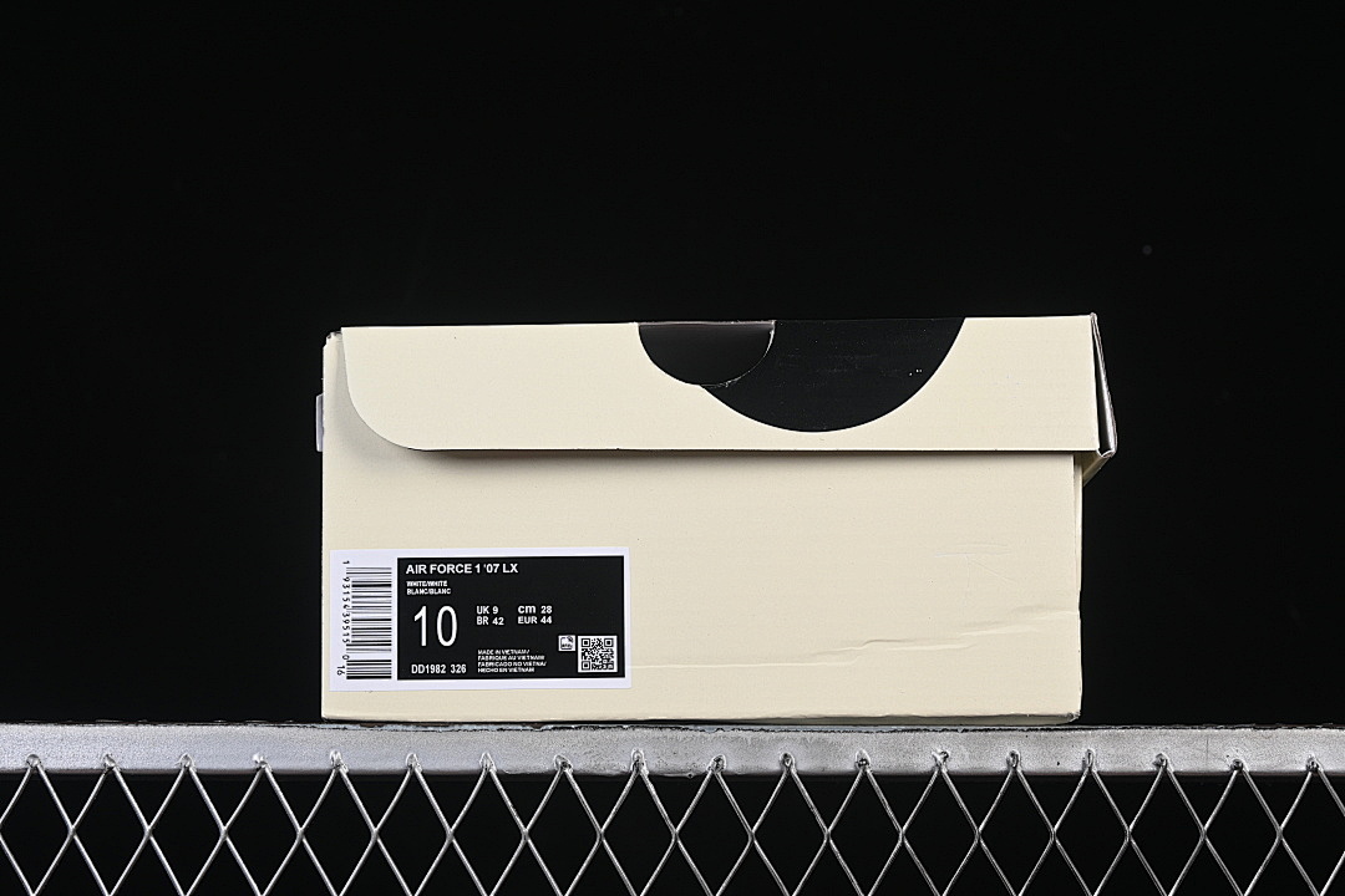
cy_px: 448
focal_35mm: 75
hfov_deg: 27.0
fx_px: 2802
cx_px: 672
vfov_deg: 18.2
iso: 160
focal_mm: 50
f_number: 8
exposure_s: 1/100
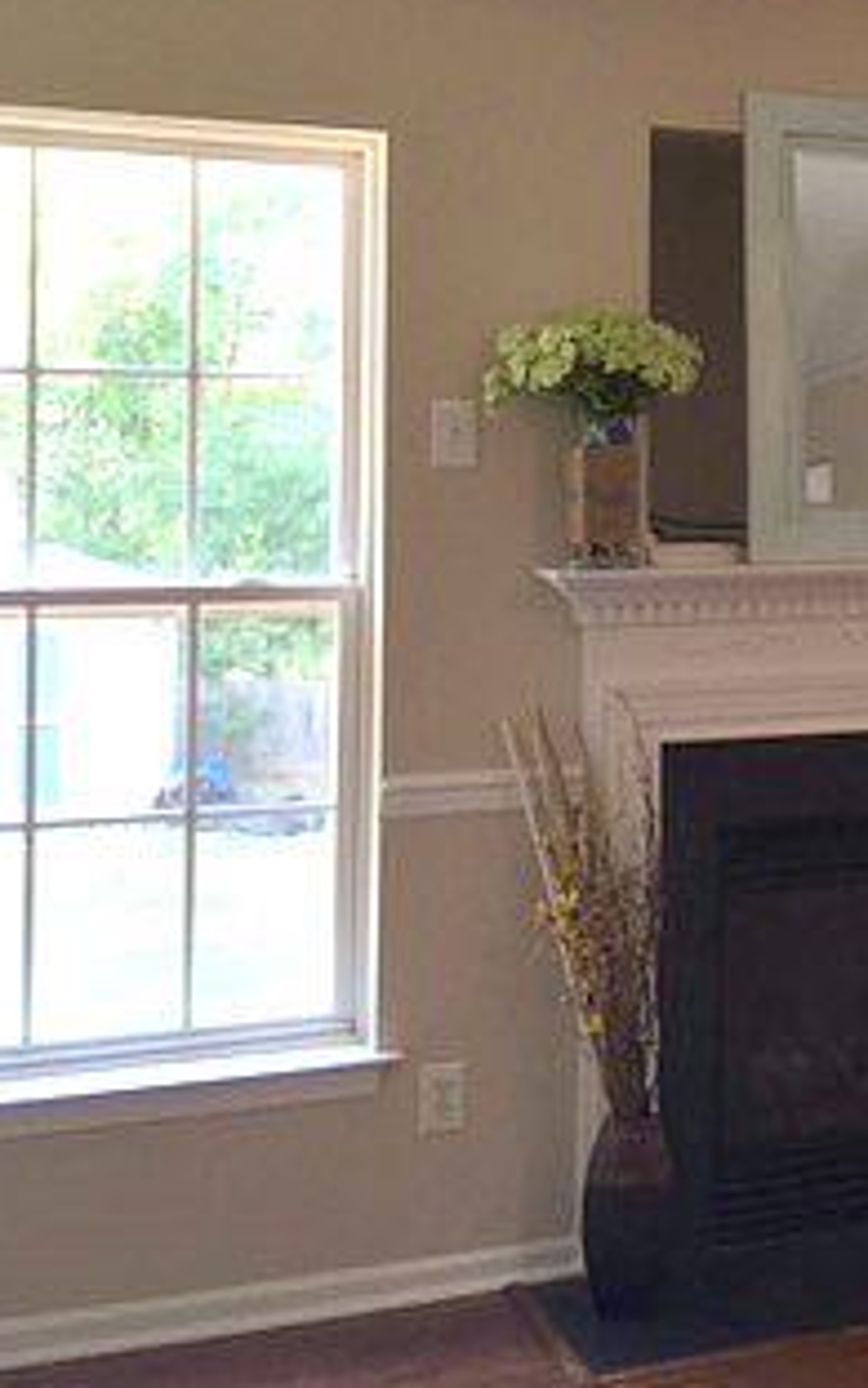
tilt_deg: -2.1
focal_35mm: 63
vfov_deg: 32.3
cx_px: 1229
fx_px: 2385
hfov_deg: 18.7
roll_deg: -1.4
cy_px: 503
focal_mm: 4.15
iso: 32
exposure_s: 1/40
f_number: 2.2
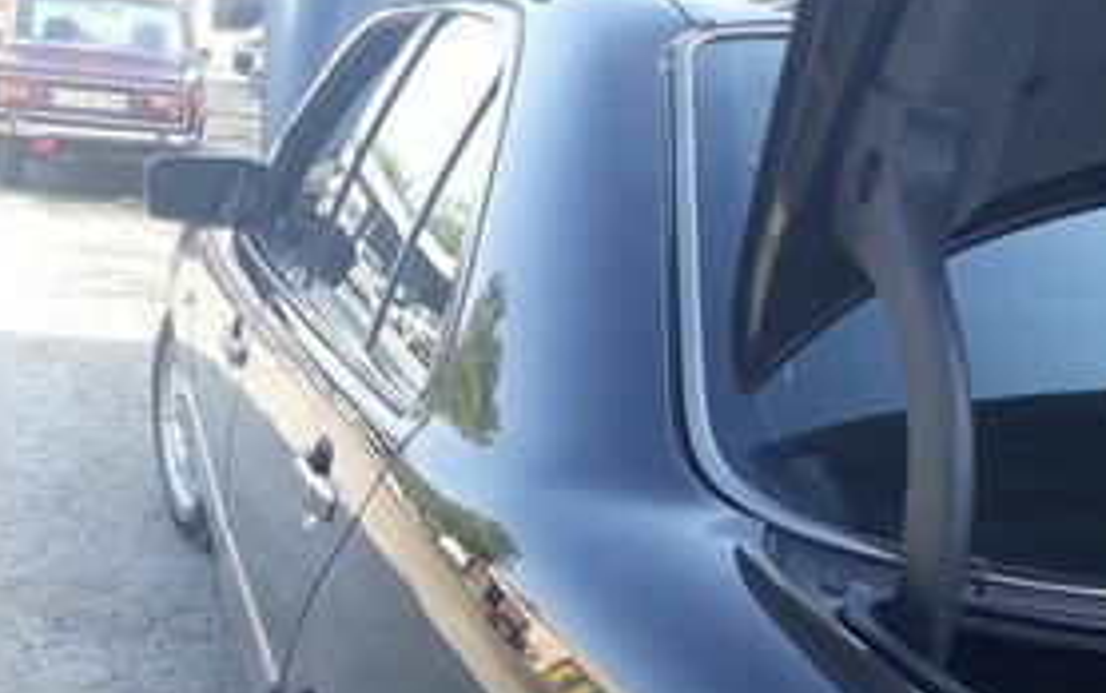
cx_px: 438
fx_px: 1538
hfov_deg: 39.4
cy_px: 808
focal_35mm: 51
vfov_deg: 23.4
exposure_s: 1/139
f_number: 1.9
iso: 40
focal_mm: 3.6
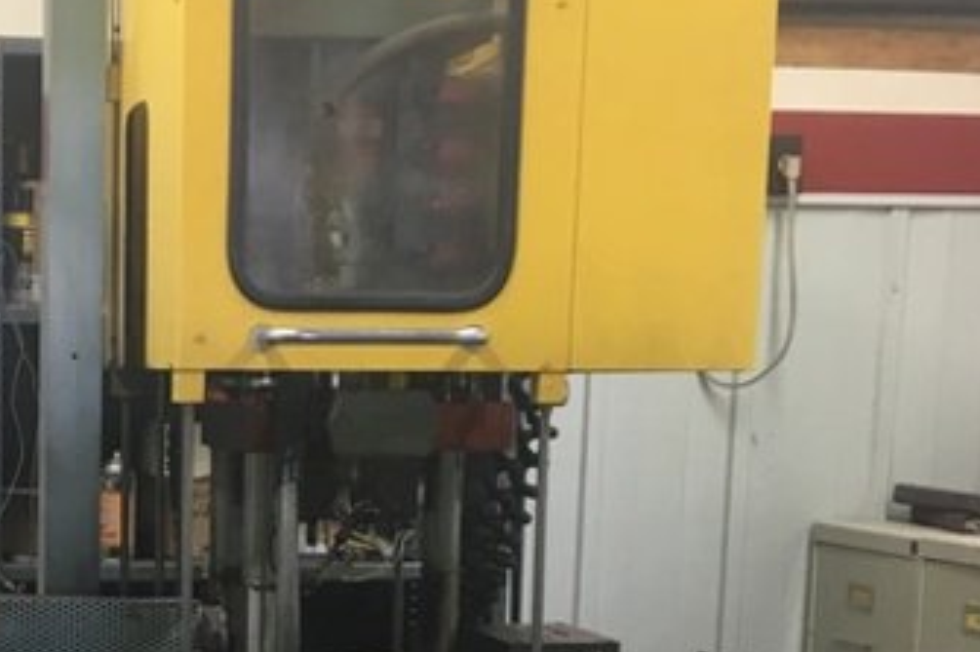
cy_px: 652
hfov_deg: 27.0
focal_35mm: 72
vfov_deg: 18.4
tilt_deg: -6.0
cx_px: 75
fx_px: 1959
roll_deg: -1.1
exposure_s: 1/30
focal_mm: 4.15
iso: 64
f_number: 2.2
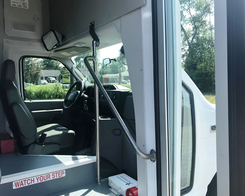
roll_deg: -0.1
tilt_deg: -3.4
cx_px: 115
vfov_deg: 48.5
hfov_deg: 58.7
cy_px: 100
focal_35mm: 30
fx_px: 217
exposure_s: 1/704
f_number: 1.8
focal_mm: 3.99
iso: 20
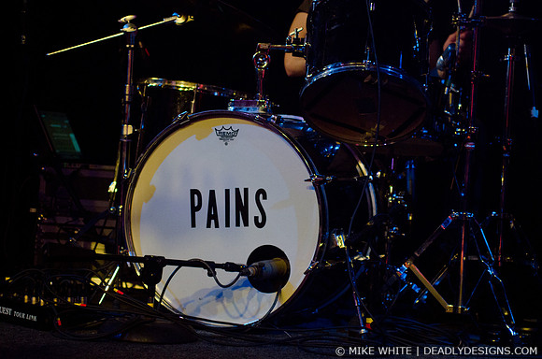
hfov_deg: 19.5
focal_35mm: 105
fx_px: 1577
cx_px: 271
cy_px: 180
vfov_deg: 13.0
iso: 2000
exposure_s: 1/125
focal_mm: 70
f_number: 2.8
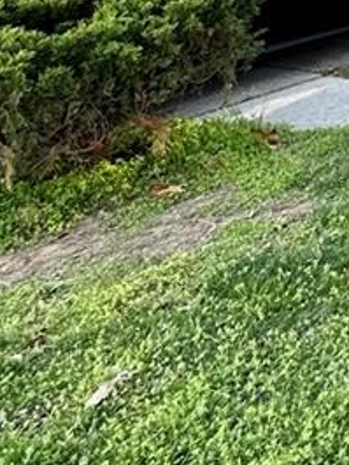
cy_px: -233
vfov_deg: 20.6
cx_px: 831
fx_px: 1088
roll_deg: -1.5
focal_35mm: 81
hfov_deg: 13.5
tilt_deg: +3.8
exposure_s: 1/99
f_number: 2.2
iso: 64
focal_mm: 2.22
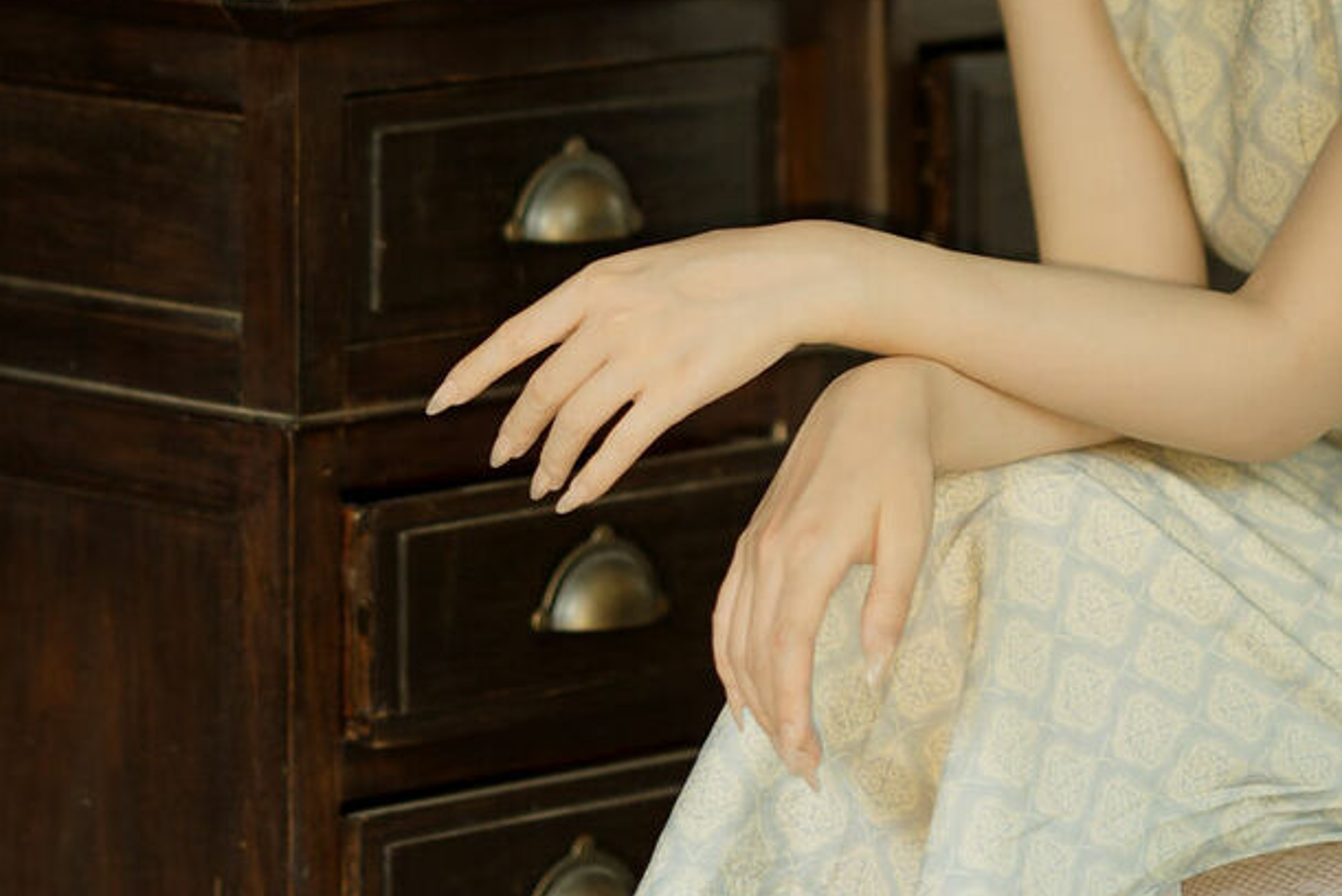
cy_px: -447
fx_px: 8167
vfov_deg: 6.2
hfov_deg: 9.4
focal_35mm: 219
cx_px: 925
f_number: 1.4
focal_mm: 85
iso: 125
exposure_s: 1/200
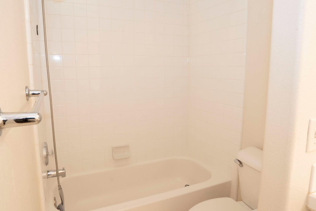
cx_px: 158
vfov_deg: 53.1
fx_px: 211
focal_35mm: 24
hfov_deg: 73.7
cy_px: 106
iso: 125
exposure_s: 1/4
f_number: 11
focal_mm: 16
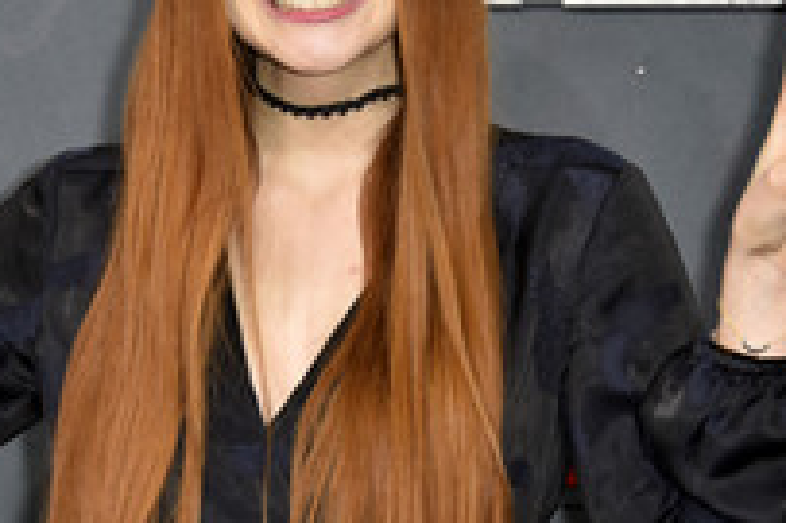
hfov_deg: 9.3
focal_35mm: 222
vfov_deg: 6.2
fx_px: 4843
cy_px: 209
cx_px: 319
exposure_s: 1/320
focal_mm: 100
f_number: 5.6
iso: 500
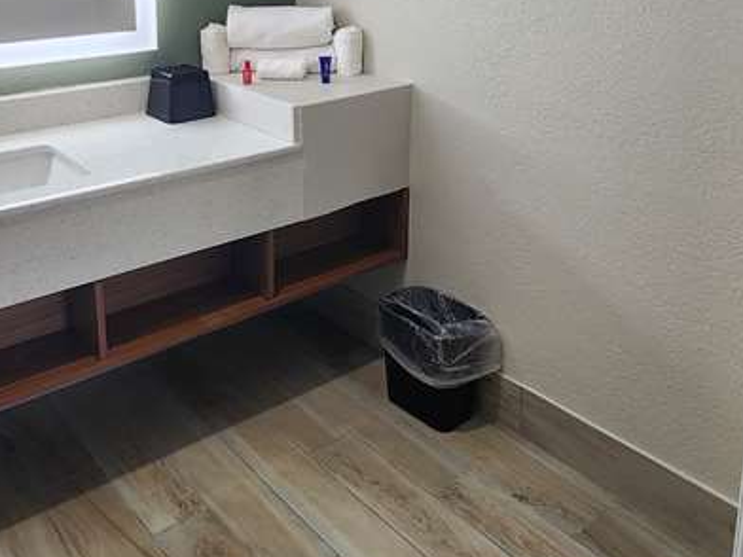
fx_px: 730
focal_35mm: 34
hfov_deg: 53.8
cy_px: 63
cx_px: 318
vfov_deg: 39.0
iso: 80
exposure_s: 1/60
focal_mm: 2.2
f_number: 2.2
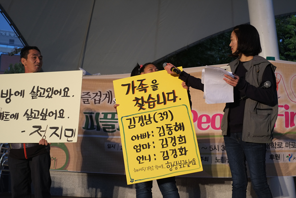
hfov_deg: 37.5
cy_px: 99
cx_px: 148
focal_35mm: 53
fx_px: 436
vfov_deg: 25.5
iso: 800
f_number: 4
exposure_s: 1/125
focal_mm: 35
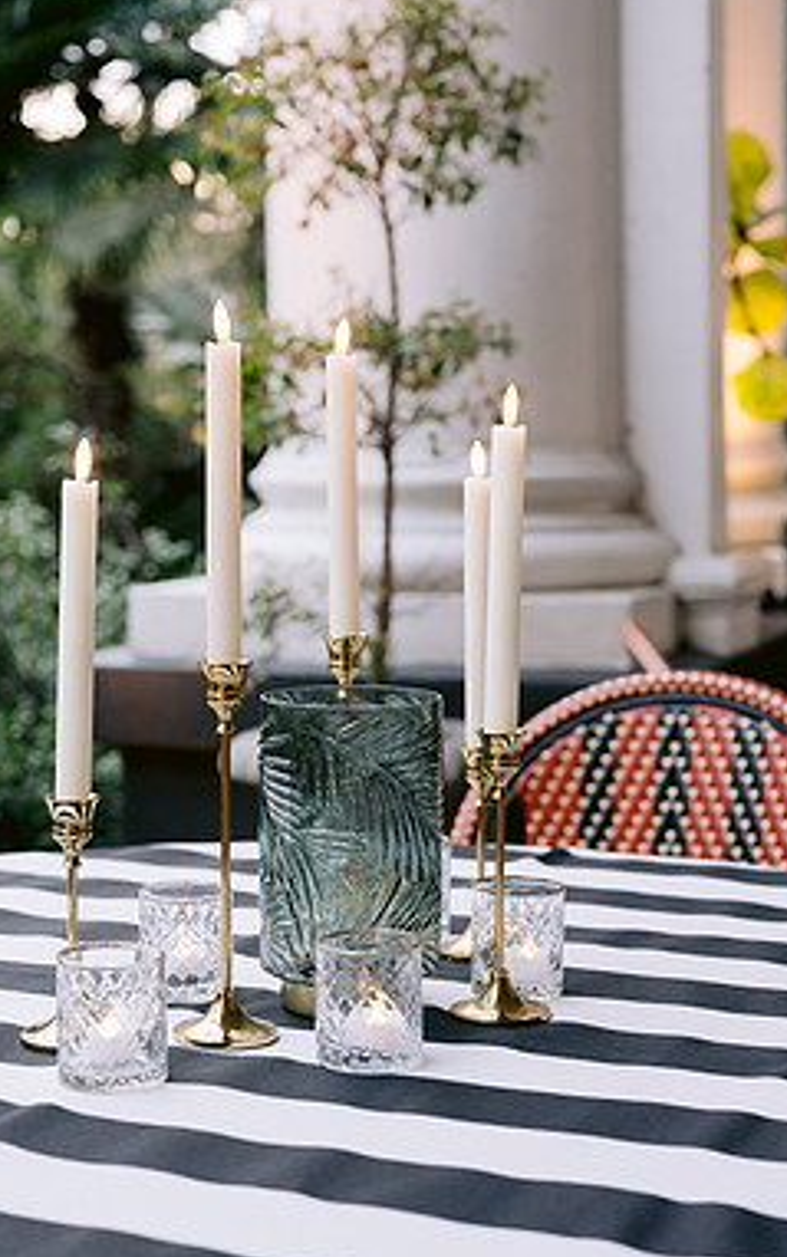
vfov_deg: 34.0
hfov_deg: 21.6
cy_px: 694
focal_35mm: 60
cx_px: 349
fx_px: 2057
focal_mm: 50
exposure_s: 1/60
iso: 800
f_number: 4
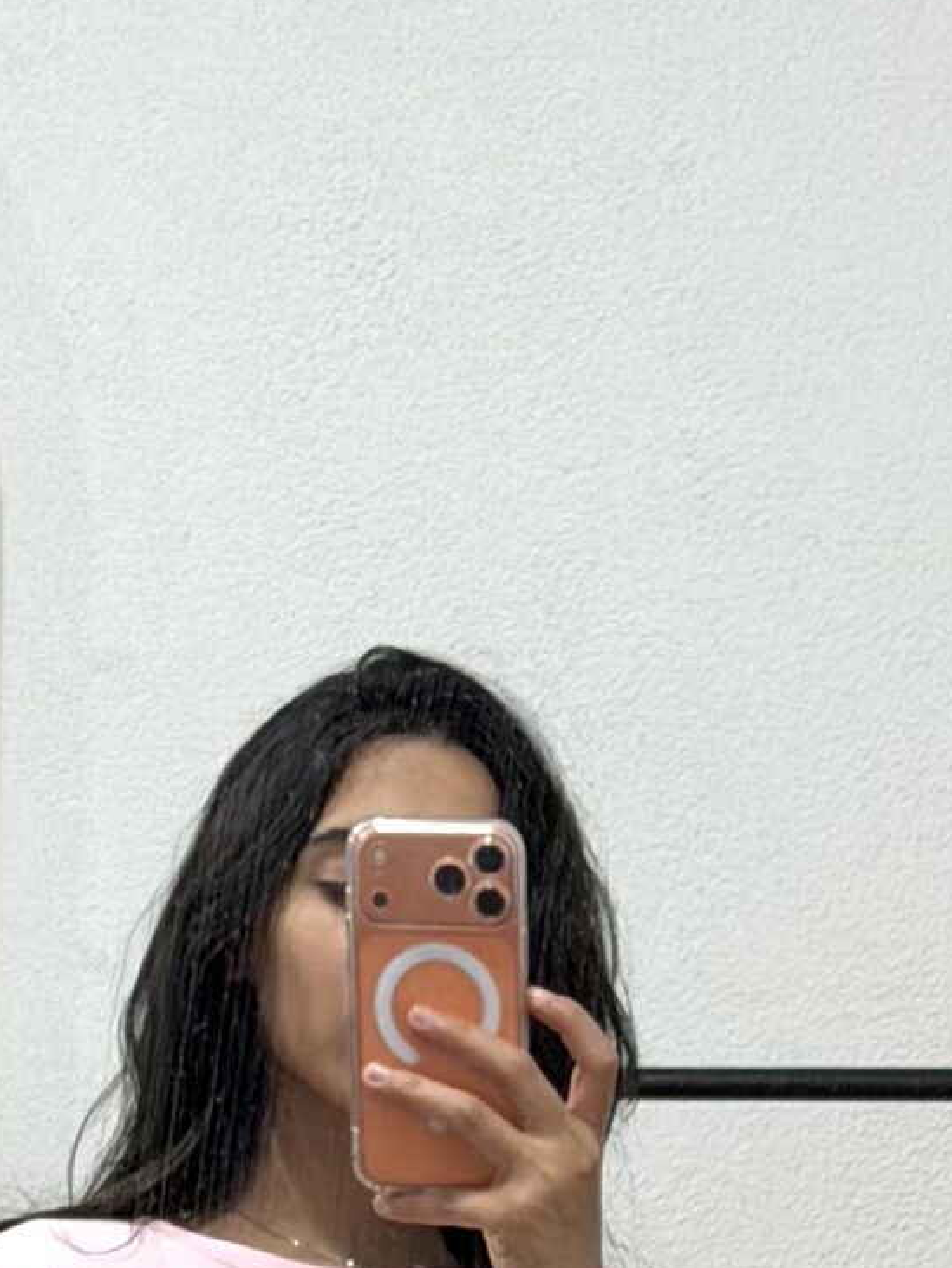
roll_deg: -2.1
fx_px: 6155
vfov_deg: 11.1
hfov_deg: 8.8
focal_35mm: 168
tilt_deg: -18.8
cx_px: 378
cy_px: 2180
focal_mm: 6.76
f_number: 1.78
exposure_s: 1/100
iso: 100
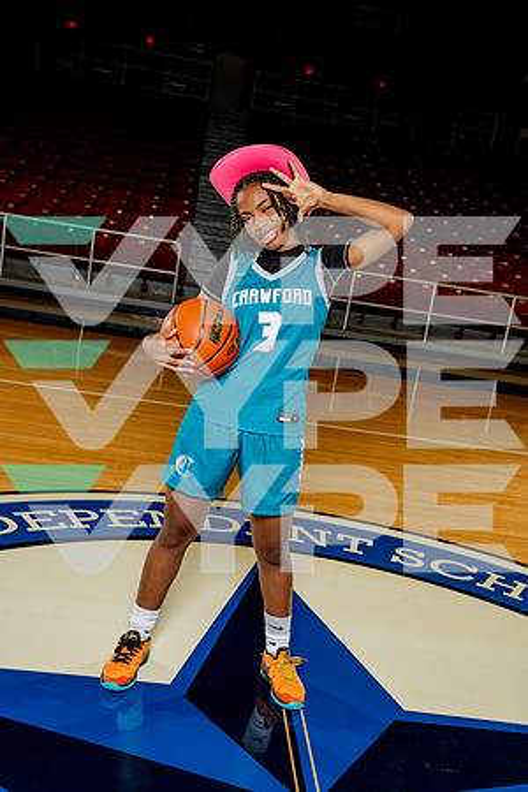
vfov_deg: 49.6
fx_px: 858
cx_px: 264
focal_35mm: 39
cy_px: 396
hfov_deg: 34.2
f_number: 5.6
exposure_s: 1/250
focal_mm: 39
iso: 640
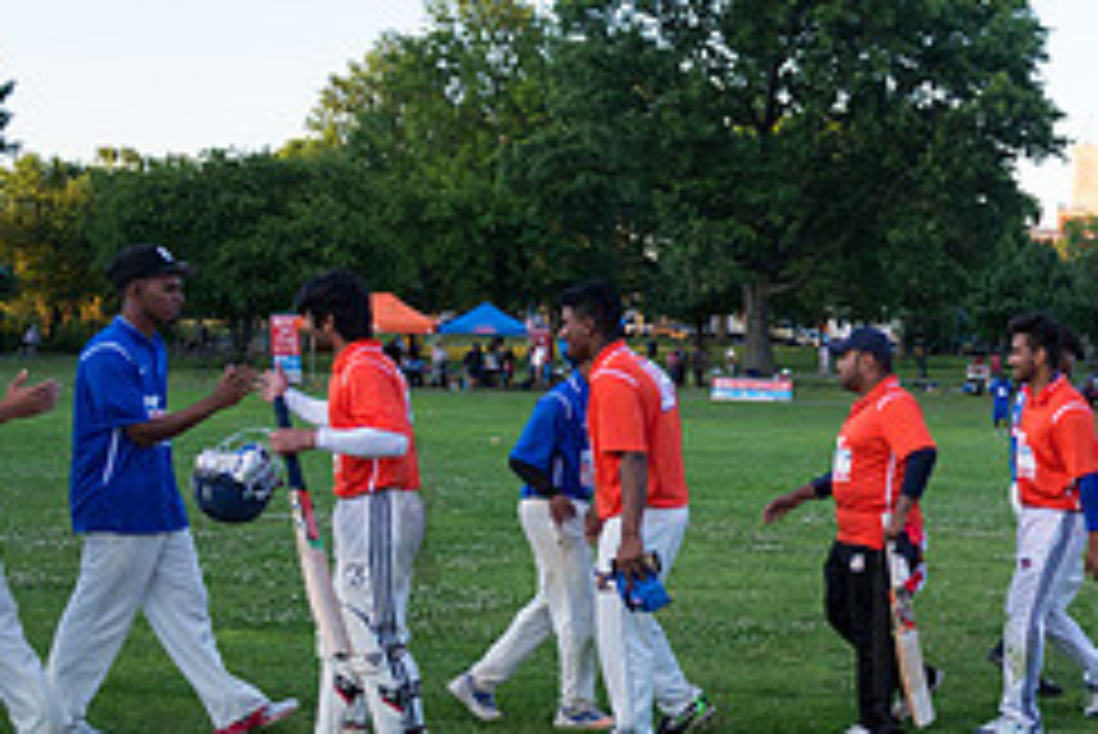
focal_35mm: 57
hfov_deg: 30.3
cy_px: 511
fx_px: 1739
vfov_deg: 23.7
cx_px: 1282
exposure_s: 1/2000
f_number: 2.8
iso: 1600
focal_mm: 24
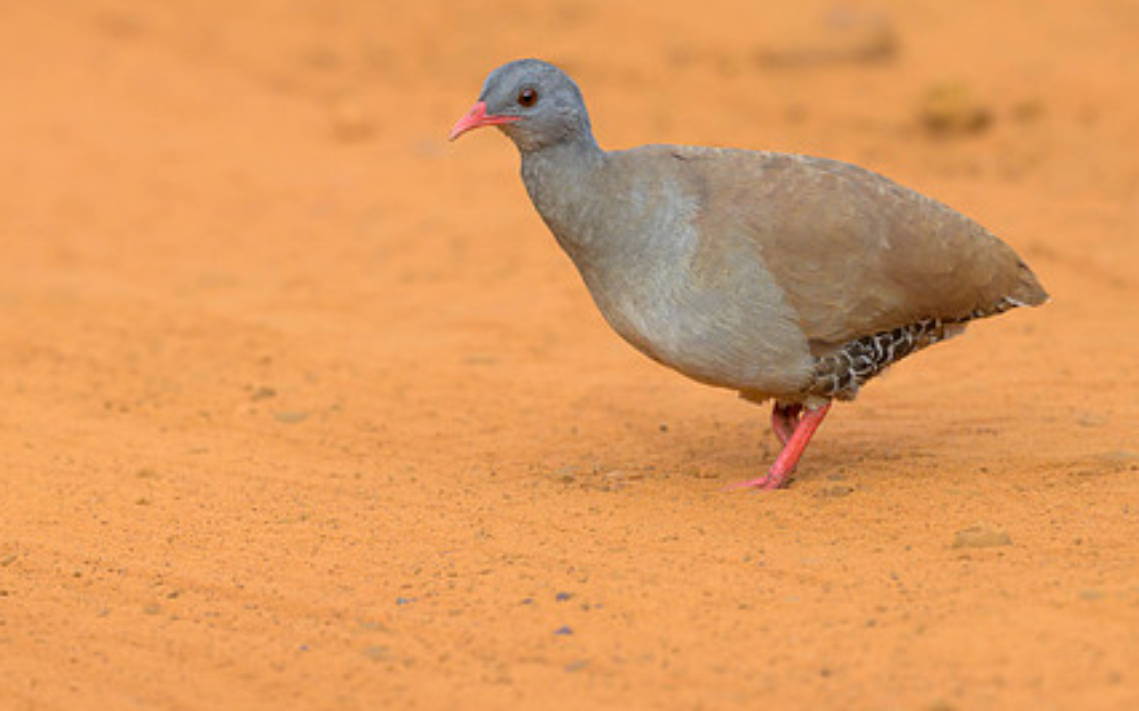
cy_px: 176
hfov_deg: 1.6
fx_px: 40126
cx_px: 357
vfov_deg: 1.0
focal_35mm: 1293
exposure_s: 1/1000
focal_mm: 560
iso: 400
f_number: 5.6
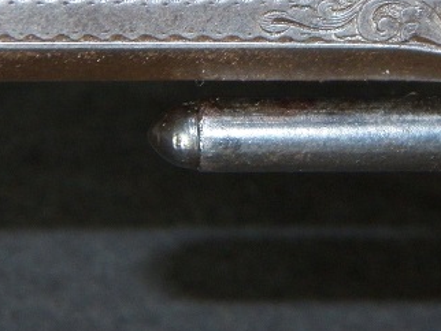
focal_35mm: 350
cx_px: 259
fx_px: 4462
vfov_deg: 4.3
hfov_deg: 5.7
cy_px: 38
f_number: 4
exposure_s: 1/50
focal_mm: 25.4
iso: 400
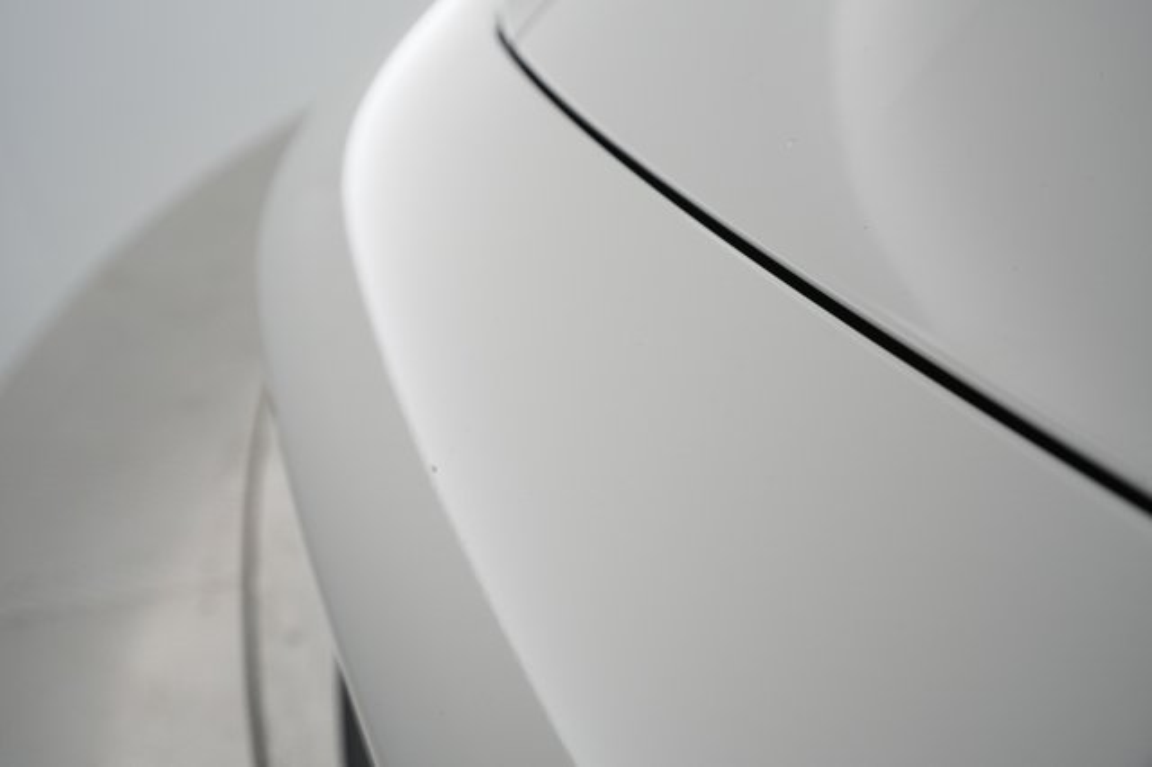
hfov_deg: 65.5
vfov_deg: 46.4
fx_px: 895
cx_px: 576
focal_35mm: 28
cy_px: 384
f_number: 4.5
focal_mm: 28
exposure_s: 1/100
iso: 2000
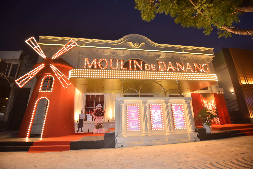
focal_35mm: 16
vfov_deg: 73.8
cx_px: 126
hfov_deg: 96.7
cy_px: 84
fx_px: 112
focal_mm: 16
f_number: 4
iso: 320
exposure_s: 1/50
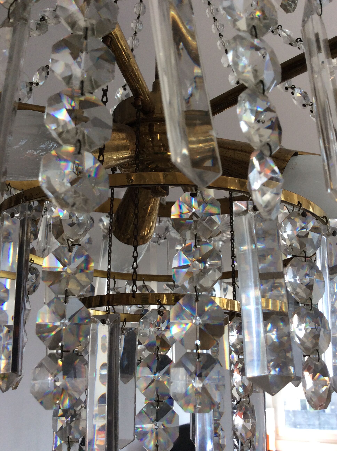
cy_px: 226
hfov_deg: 44.1
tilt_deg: +17.2
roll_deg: +0.4
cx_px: 168
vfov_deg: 56.9
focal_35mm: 32
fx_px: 416
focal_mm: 3.3
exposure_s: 1/100
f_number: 2.4
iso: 40
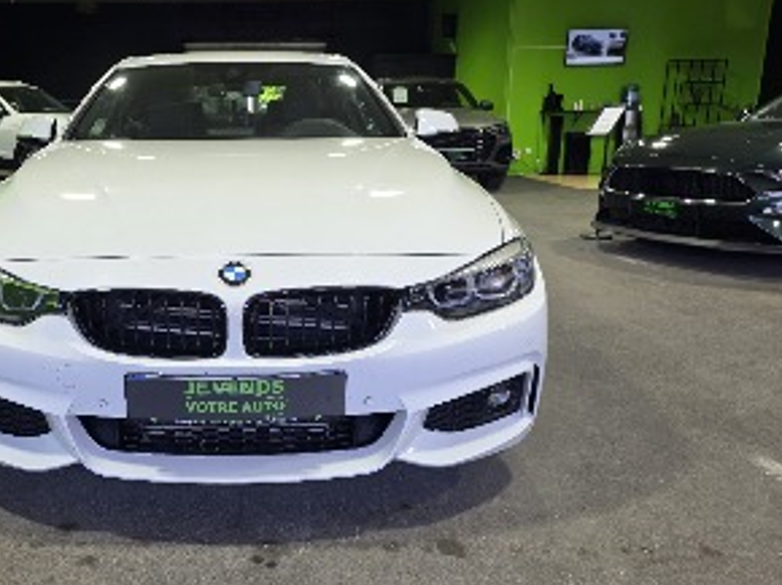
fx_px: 745
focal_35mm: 33
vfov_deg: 42.9
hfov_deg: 53.8
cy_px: 299
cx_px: 237
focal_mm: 6.25
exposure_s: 1/50.3
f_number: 1.7
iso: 20
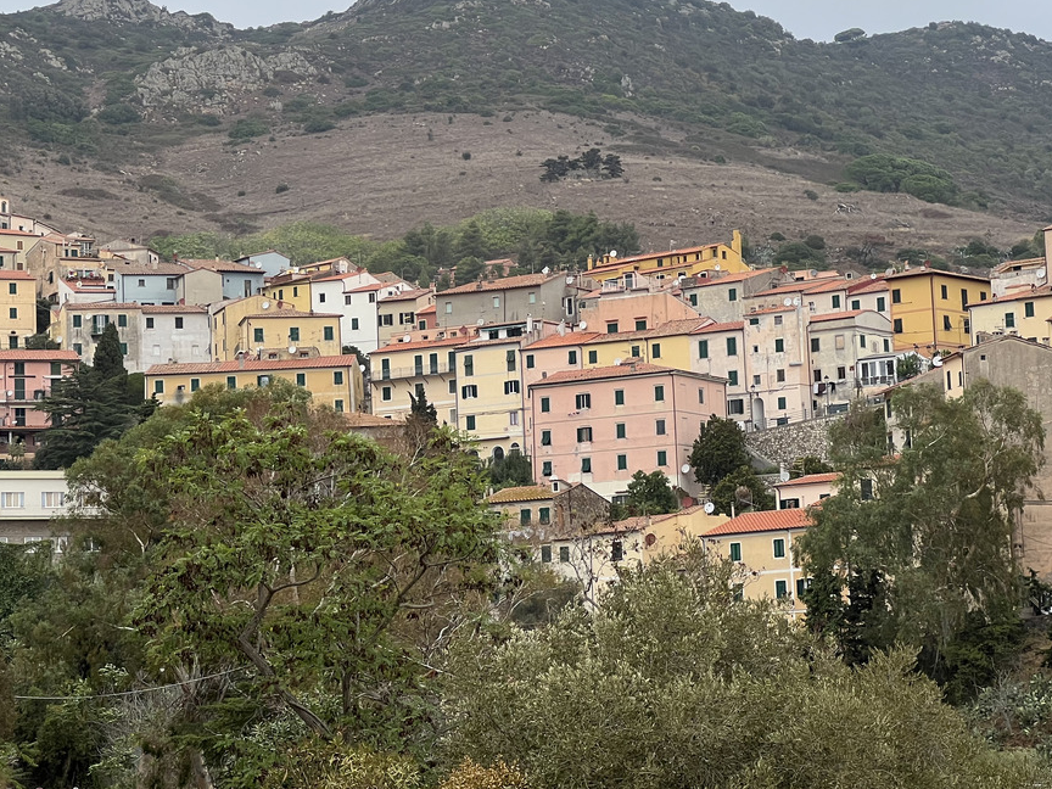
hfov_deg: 18.3
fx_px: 3252
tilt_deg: +8.5
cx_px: 393
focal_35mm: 107
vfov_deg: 13.8
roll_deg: +2.2
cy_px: 261
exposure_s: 1/122
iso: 32
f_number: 2.8
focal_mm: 9
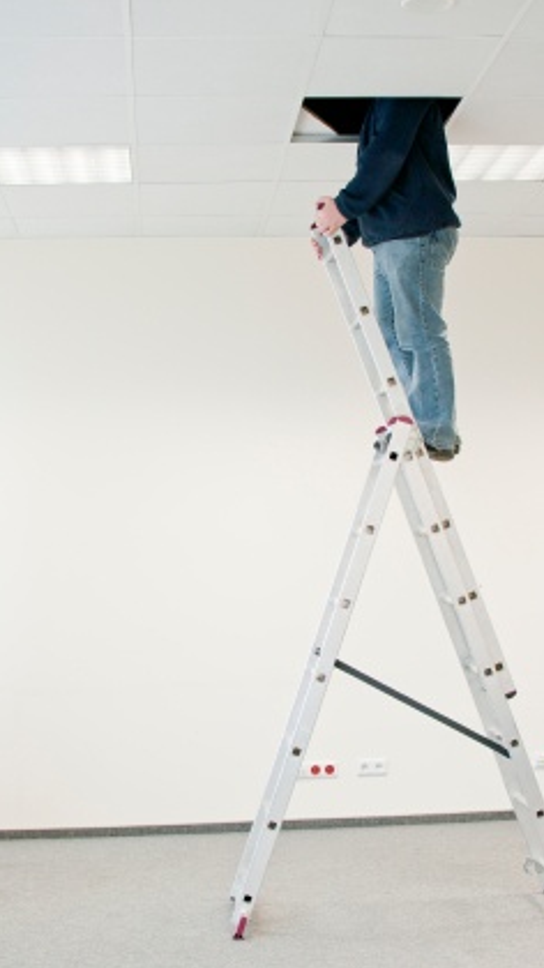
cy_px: 482
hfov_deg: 21.6
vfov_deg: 37.5
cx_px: 303
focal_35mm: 56
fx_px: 1425
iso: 200
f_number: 3.5
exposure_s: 1/60
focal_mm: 35
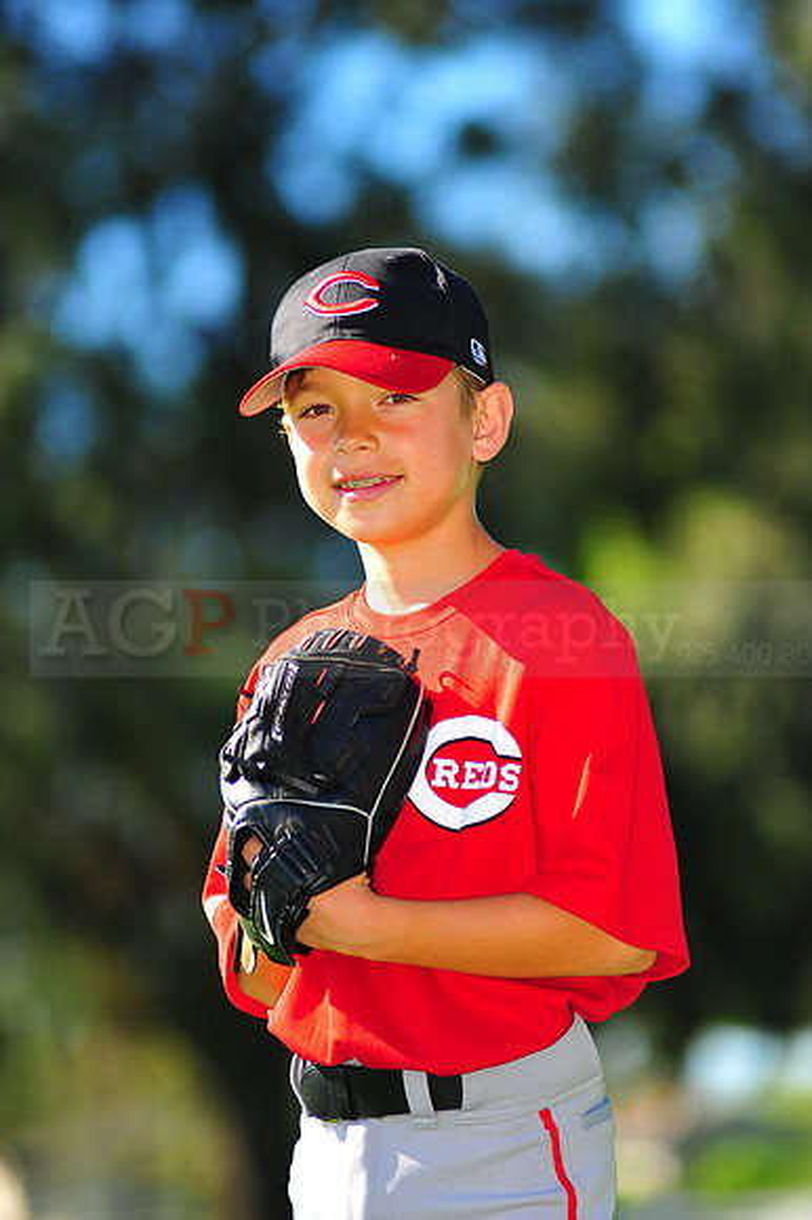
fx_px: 6097
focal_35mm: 180
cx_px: 406
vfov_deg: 11.4
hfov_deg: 7.6
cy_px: 610
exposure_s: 1/800
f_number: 3.5
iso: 200
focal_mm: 180
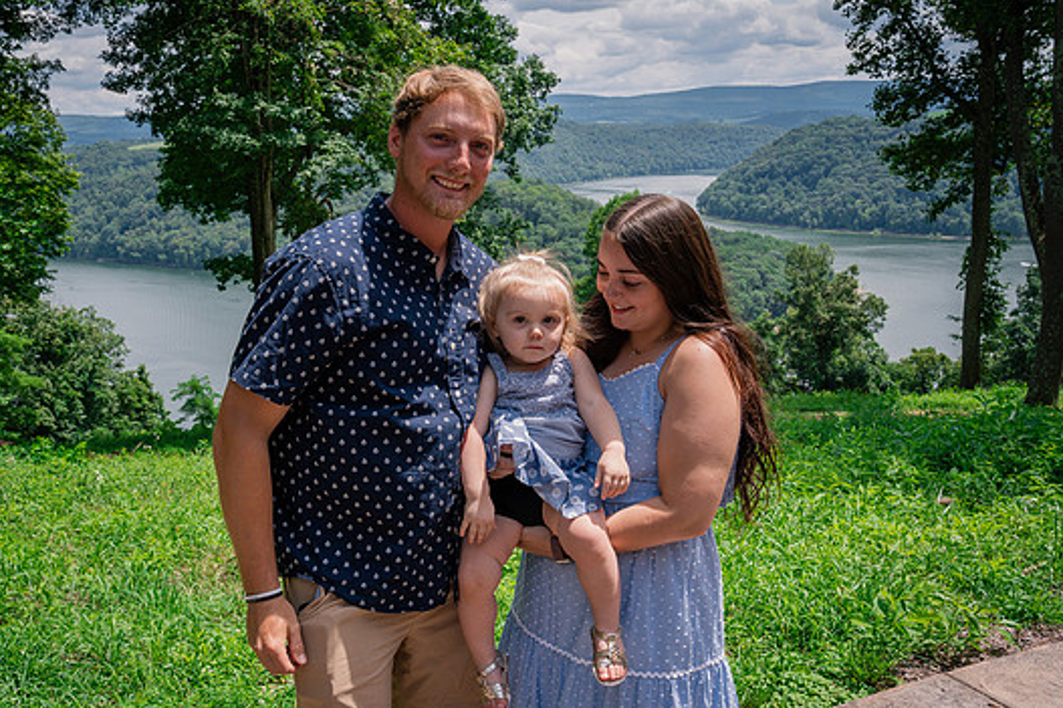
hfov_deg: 57.1
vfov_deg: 39.9
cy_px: 380
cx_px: 467
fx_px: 974
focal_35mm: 33
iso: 200
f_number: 8
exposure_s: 1/250
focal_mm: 28
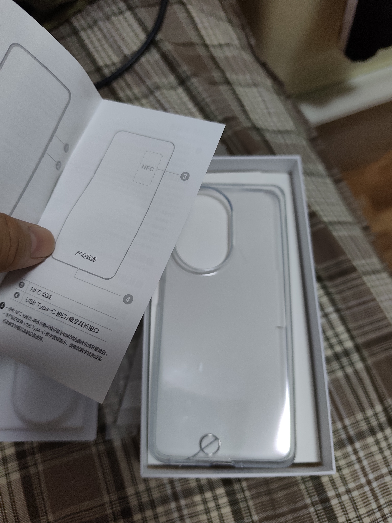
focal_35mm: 24
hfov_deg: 56.8
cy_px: 262
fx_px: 362
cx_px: 196
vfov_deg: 71.6
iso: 250
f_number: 1.6
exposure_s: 1/100
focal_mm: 5.84
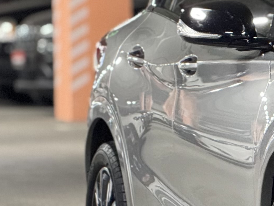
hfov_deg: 4.2
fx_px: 3672
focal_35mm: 464
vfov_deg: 3.2
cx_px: 514
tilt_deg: -1.4
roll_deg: +0.8
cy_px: 133
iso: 640
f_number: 2.8
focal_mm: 15.66
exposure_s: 1/33
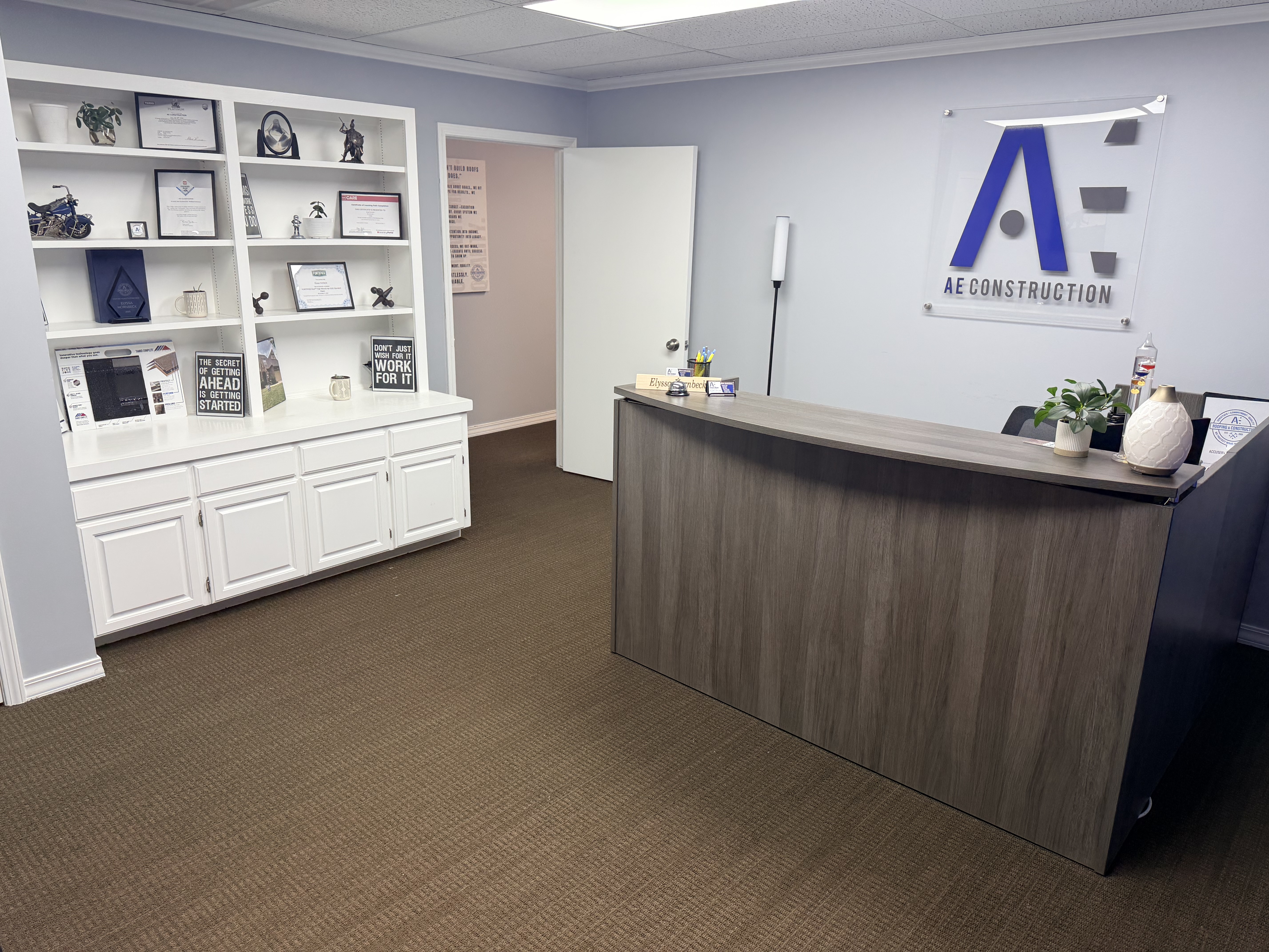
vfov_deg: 56.8
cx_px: 634
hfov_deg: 71.6
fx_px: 880
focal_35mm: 24
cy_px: 476
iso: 125
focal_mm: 6.76
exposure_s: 1/120
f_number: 1.78
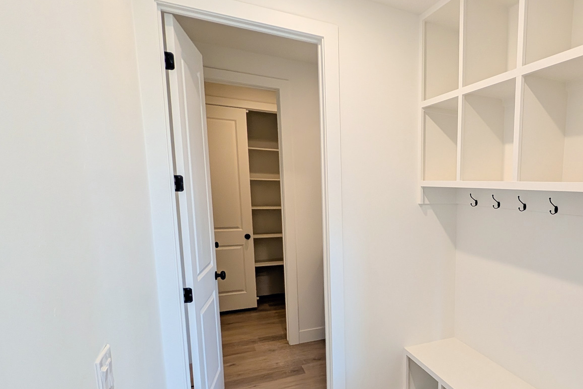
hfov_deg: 70.1
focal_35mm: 22
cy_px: 246
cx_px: 473
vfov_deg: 56.5
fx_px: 356
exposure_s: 1/120
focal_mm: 2.02
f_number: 1.7
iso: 67
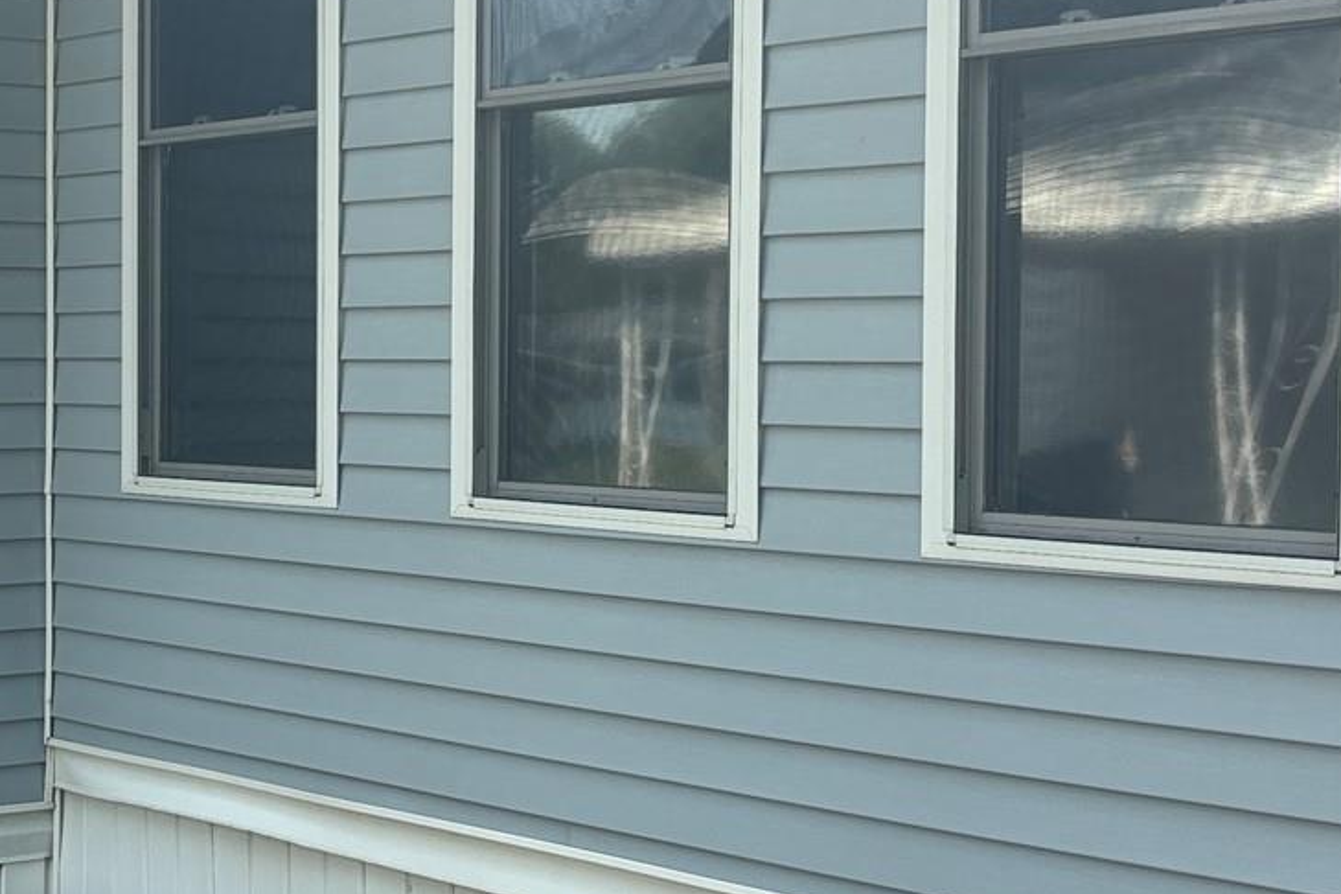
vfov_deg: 17.9
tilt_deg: -1.9
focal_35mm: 76
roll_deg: -0.4
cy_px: 416
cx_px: 191
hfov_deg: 26.0
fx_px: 2831
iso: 50
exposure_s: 1/1092
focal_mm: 5.96
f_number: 1.6
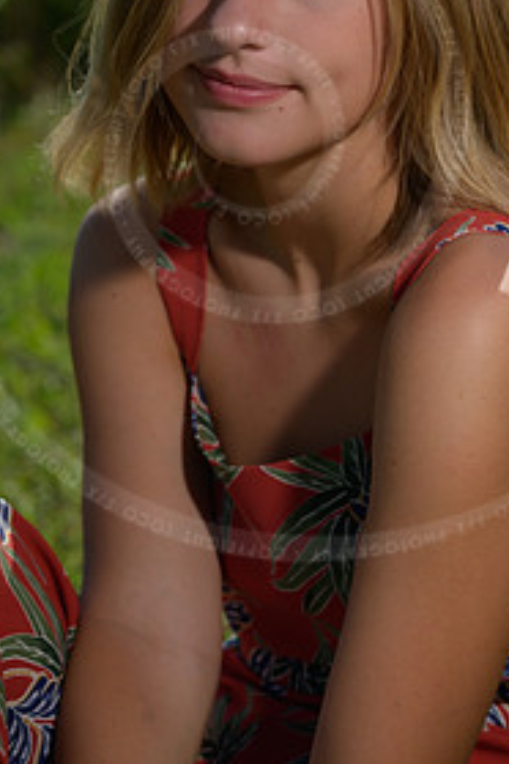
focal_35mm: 137
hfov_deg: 10.0
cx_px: 280
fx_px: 2905
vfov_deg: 14.9
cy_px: 205
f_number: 5.6
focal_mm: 85
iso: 200
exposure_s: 1/1600
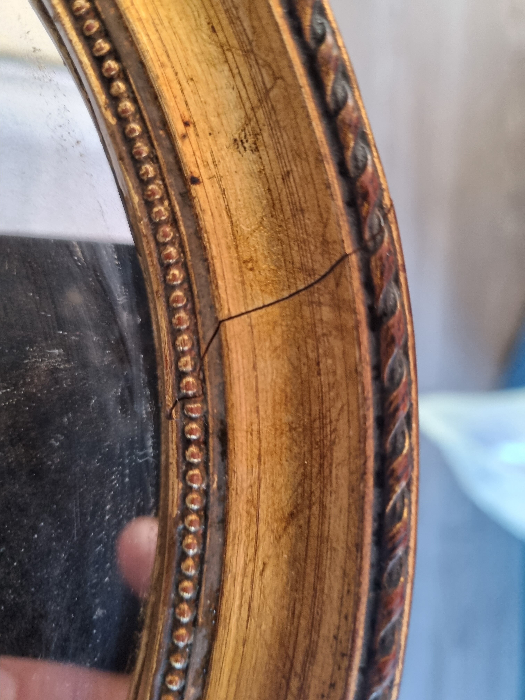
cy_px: 350
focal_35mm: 26
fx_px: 526
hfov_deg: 53.1
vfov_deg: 67.3
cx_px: 262
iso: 640
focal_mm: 5.4
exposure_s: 1/50
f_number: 1.8
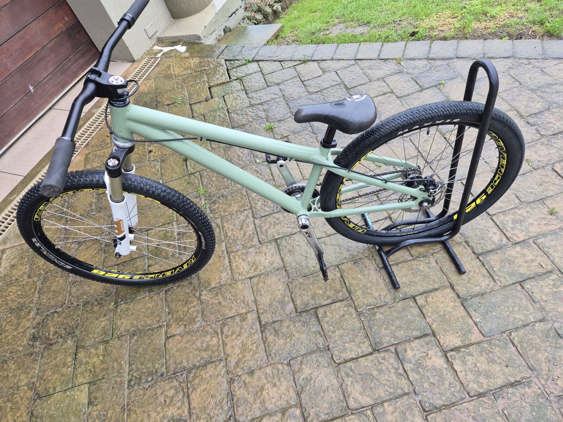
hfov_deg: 73.9
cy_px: 211
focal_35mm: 23
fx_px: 374
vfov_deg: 58.9
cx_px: 282
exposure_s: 1/180
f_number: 1.8
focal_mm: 5.4
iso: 80
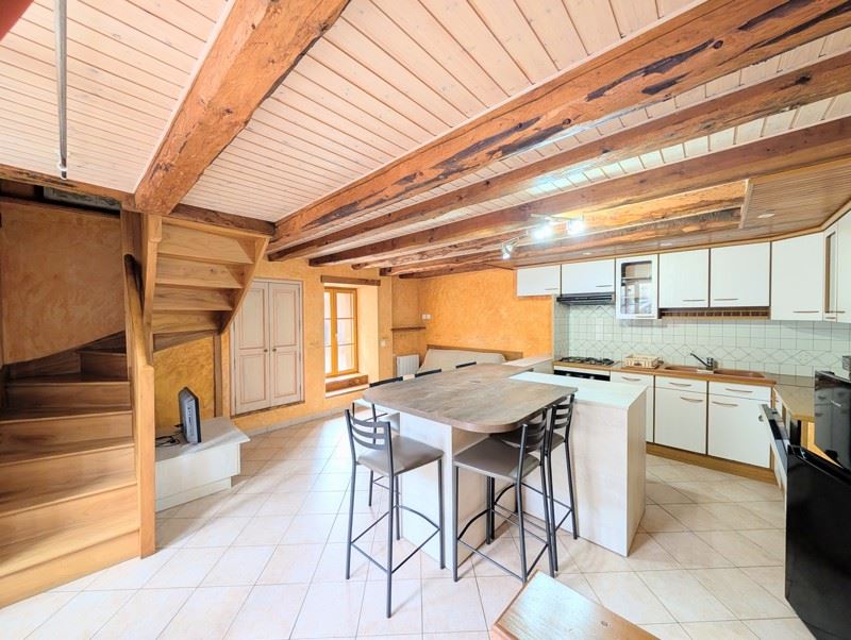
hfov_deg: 110.5
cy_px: 320
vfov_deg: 94.6
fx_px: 295
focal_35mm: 12
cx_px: 426
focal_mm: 2.02
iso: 53
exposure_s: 1/50
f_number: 1.7
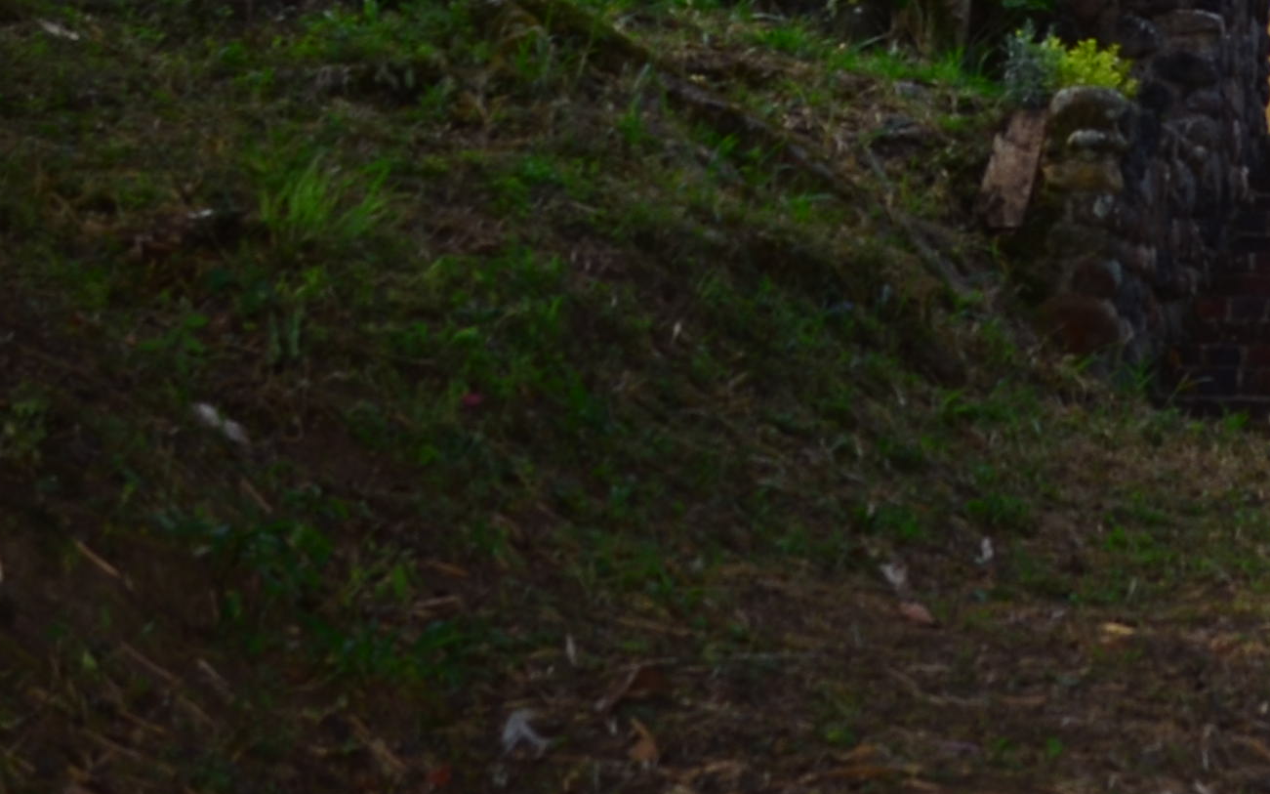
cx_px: 1234
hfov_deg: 19.5
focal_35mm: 104
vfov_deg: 12.1
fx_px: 3599
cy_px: -313
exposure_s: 1/160
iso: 100
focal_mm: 18
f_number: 3.5
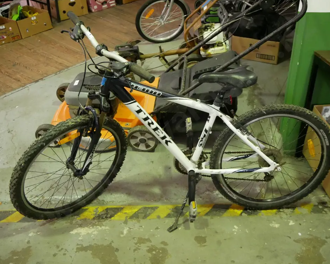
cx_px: 168
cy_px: 131
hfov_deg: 50.3
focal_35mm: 36
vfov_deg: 41.2
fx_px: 352
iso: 3200
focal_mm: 17
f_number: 3.8
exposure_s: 1/125
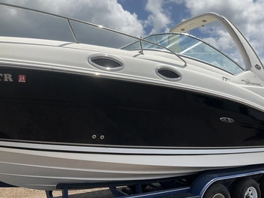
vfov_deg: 42.9
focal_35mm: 33
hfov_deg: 55.2
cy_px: 94
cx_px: 147
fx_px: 252
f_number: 1.8
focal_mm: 3
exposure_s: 1/3534
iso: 25
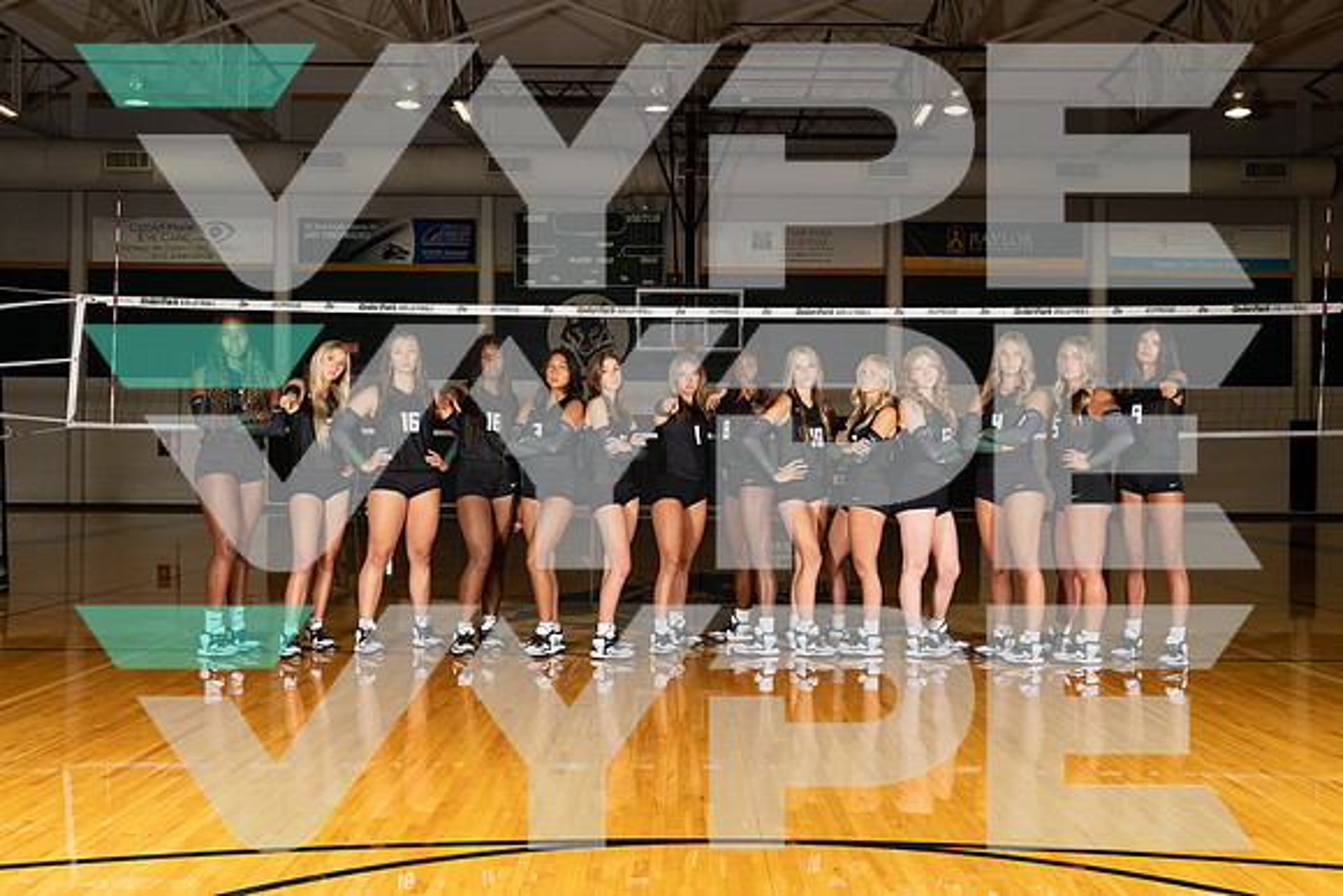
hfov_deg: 53.1
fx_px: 1343
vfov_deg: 36.9
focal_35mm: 36
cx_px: 672
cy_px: 448
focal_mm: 36
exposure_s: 1/250
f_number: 8
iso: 1250
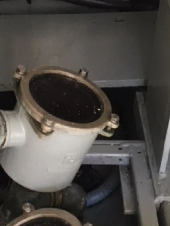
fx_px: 478
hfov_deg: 20.1
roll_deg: +1.8
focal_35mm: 73
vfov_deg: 26.4
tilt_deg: -44.1
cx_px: 60
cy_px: 159
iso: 100
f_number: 2.2
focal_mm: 4.15
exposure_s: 1/33
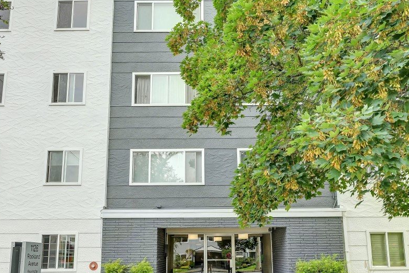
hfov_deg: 56.6
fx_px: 380
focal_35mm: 33
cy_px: 183
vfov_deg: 39.1
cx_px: 206
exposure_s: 1/100
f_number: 8
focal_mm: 16.2
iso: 400
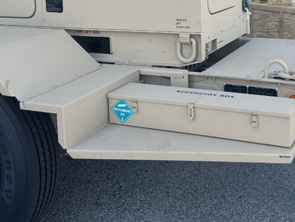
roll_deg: +0.5
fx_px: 469
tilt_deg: -3.0
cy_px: -4
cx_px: 203
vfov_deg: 25.2
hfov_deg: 34.5
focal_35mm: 55
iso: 50
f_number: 1.5
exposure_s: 1/1377
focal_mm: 5.7
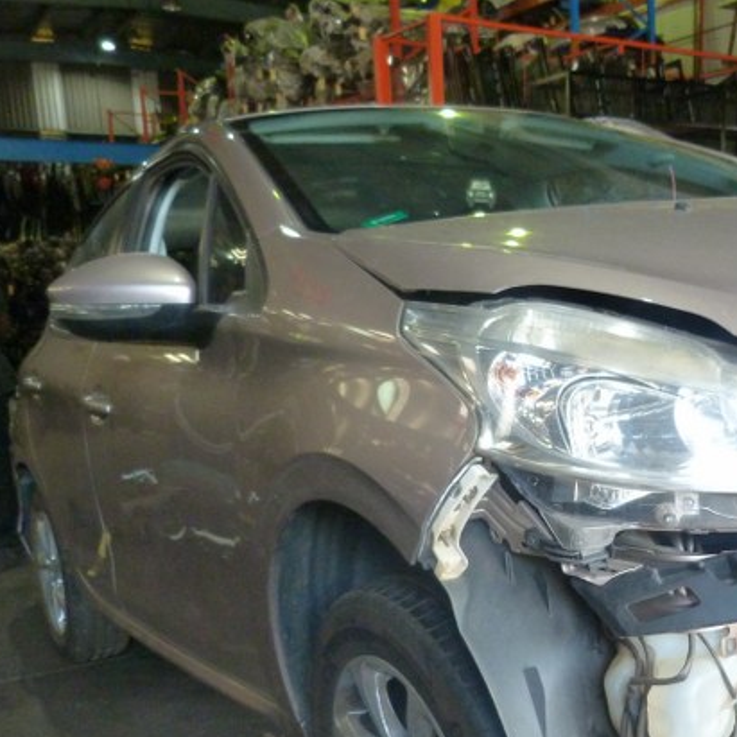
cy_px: 507
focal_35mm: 43
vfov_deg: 38.6
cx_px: 619
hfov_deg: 37.4
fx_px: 1036
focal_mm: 4.5
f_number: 2.8
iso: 400
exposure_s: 1/40
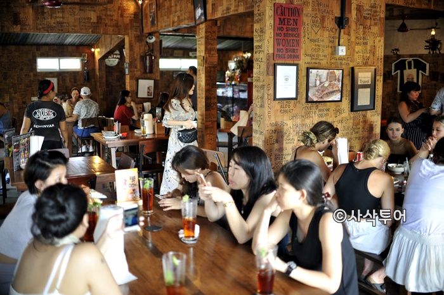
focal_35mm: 35
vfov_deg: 37.8
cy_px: 148
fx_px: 431
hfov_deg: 54.5
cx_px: 222
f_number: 1.8
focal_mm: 35
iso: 400
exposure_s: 1/50
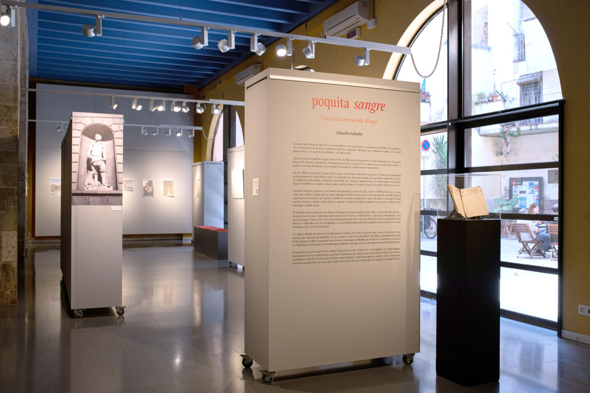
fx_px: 573
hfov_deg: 54.5
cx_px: 295
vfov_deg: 37.8
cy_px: 196
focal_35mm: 35
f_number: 8
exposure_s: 1/100
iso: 800
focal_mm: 35
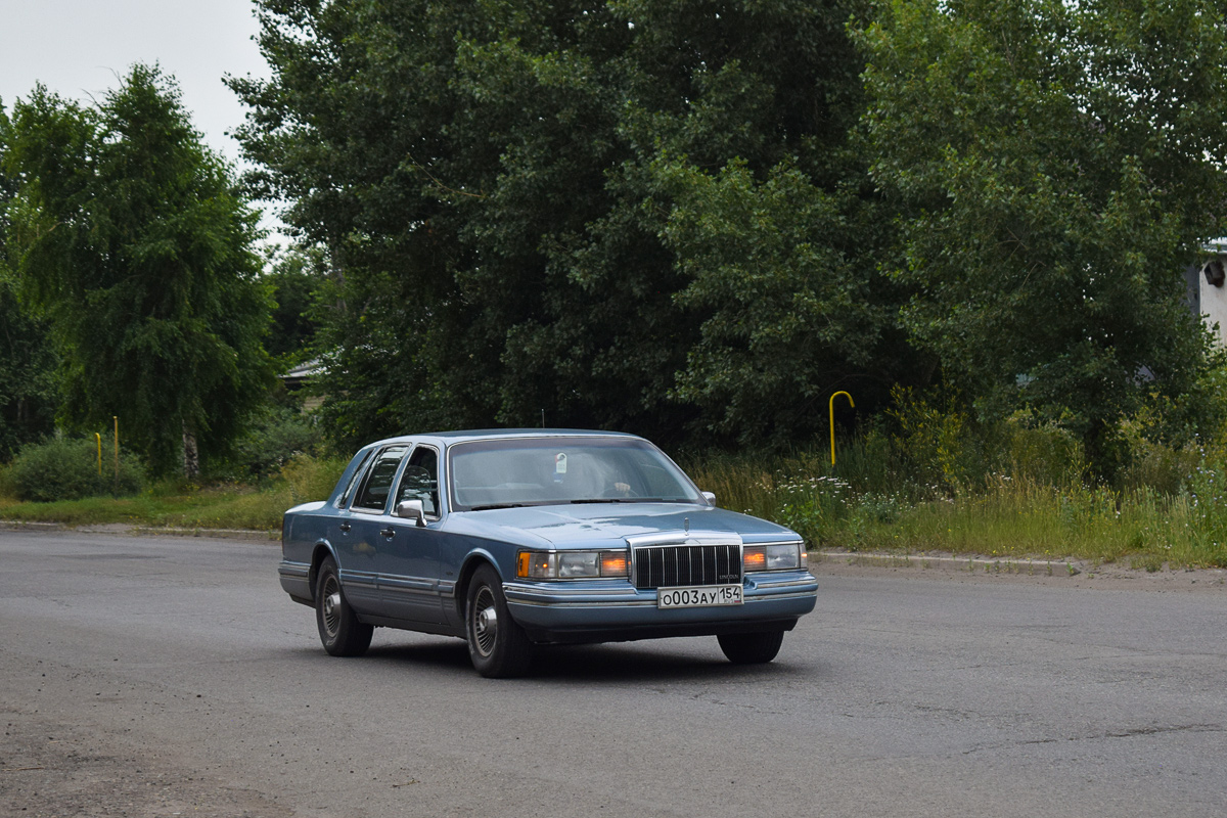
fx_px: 2812
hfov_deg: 24.6
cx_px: 614
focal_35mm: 82
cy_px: 409
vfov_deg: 16.6
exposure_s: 1/800
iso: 400
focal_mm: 55
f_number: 5.6
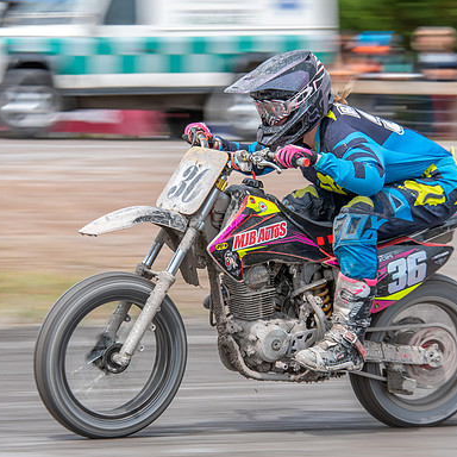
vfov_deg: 7.0
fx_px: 3749
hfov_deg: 7.0
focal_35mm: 251
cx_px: 227
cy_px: 287
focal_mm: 140
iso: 200
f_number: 9
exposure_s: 1/160
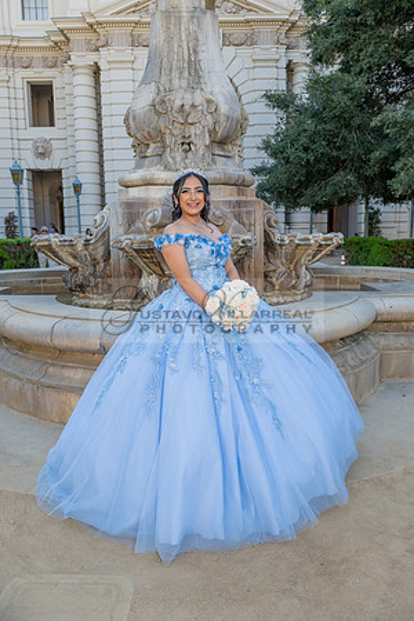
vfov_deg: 63.7
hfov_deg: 45.0
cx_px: 207
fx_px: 500
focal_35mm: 29
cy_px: 310
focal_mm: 29
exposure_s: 1/200
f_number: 5
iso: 200
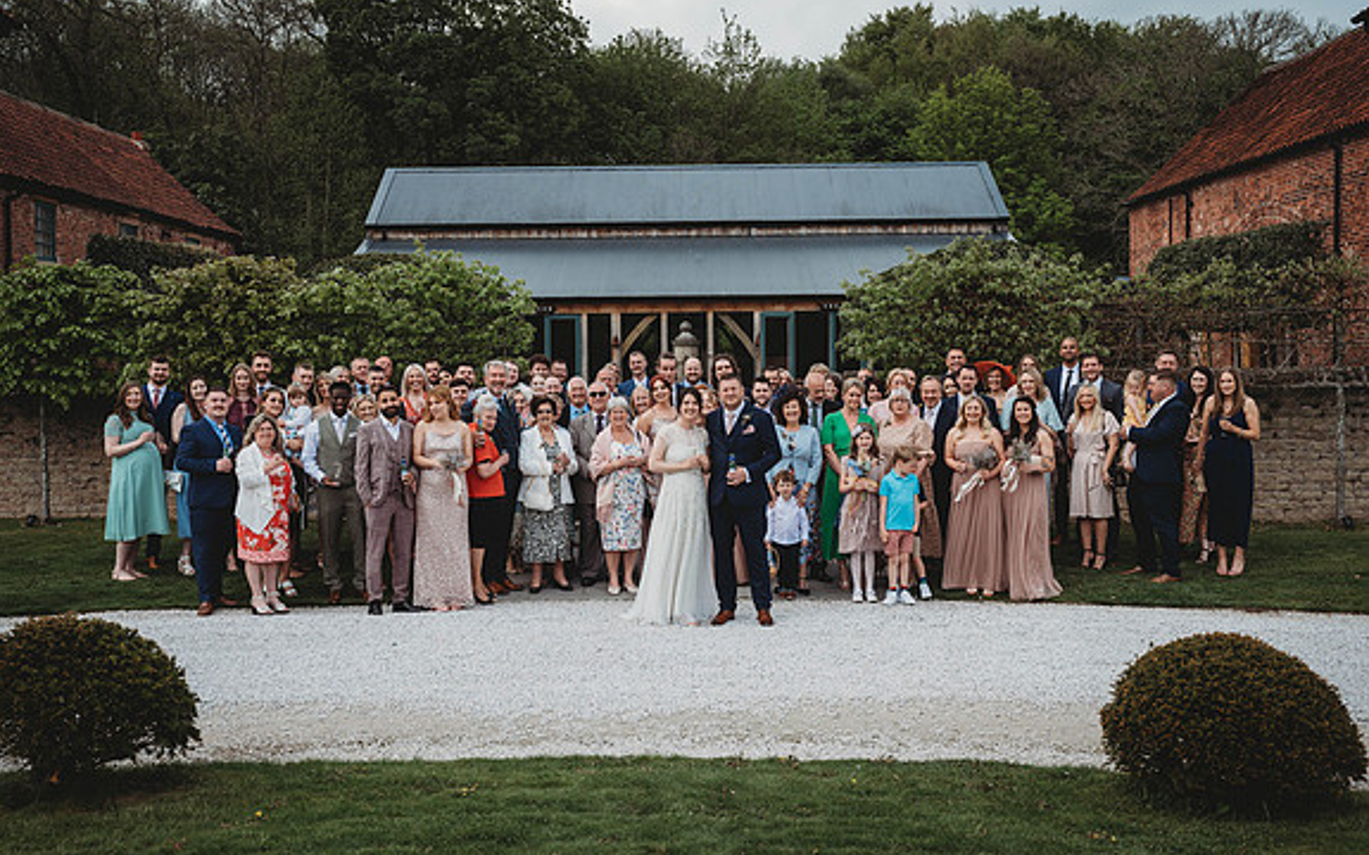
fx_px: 1530
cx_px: 682
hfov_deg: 48.2
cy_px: 423
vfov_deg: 31.2
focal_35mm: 41
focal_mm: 40
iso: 100
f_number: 4.5
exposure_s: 1/640
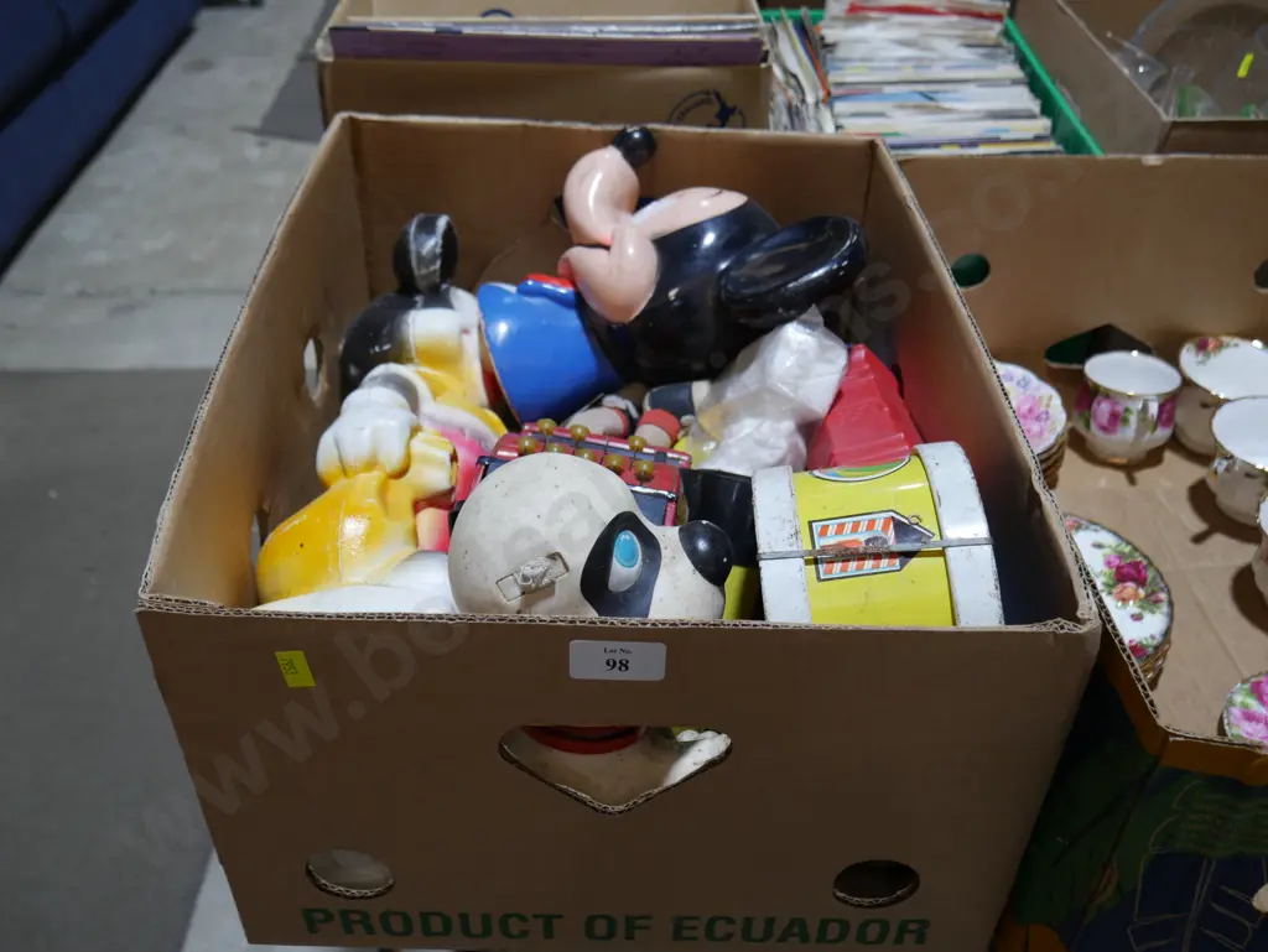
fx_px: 1173
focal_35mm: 32
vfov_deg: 44.2
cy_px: 476
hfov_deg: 56.8
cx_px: 634
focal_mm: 16
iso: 200
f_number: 3.6
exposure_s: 1/100
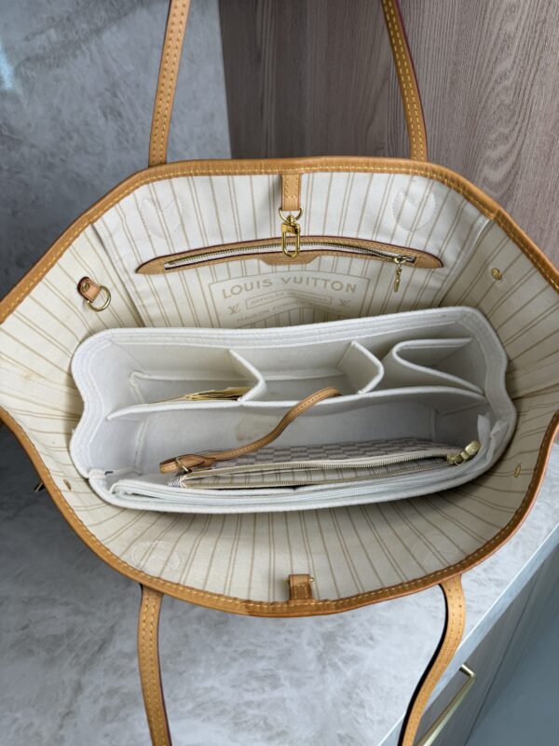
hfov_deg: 56.8
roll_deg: +1.9
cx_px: 280
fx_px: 517
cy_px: 373
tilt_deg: -36.3
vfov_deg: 71.6
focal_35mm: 24
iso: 64
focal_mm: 6.76
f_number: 1.78
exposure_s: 1/234
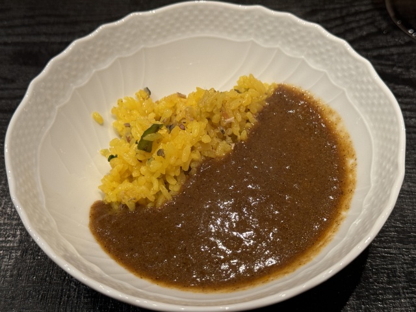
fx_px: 577
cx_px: 208
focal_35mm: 48
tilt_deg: -51.4
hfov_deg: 39.7
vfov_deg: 30.3
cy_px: 156
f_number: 1.78
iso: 200
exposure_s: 1/50
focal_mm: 6.76
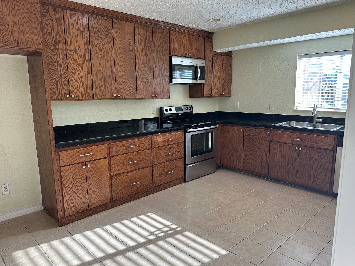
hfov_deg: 69.4
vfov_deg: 54.9
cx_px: 179
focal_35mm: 25
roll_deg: +0.8
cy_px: 136
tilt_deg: -9.8
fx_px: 256
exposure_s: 1/120
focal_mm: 6.86
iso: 100
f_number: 1.78
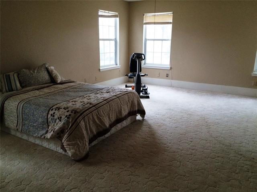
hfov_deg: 61.7
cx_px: 128
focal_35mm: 29
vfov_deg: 48.2
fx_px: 215
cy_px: 96
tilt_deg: -15.7
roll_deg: +0.9
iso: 64
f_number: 2.2
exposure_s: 1/30
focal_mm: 4.15
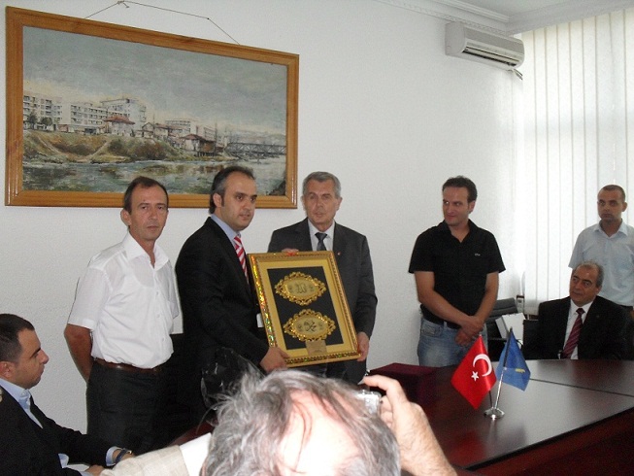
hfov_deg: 49.0
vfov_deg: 37.7
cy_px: 238
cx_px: 317
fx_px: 696
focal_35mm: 38
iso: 200
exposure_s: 1/45
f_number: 2.8
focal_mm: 6.3
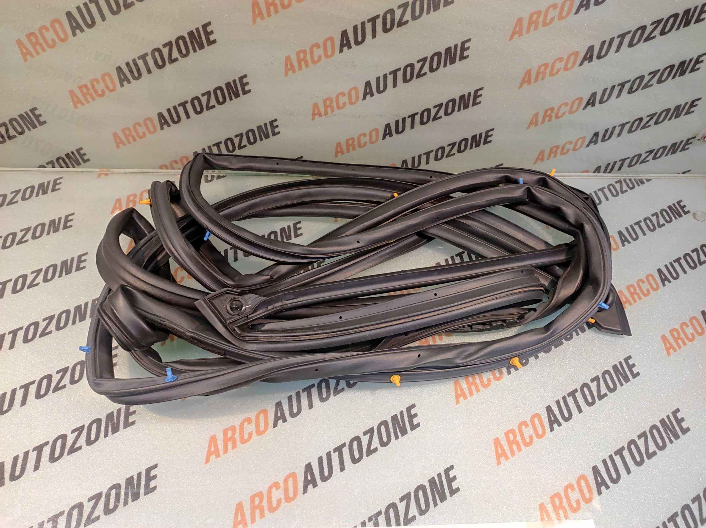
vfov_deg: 74.7
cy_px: 264
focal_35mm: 17
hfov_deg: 91.1
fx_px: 346
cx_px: 353
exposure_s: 1/33
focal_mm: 4.74
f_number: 1.79
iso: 1136
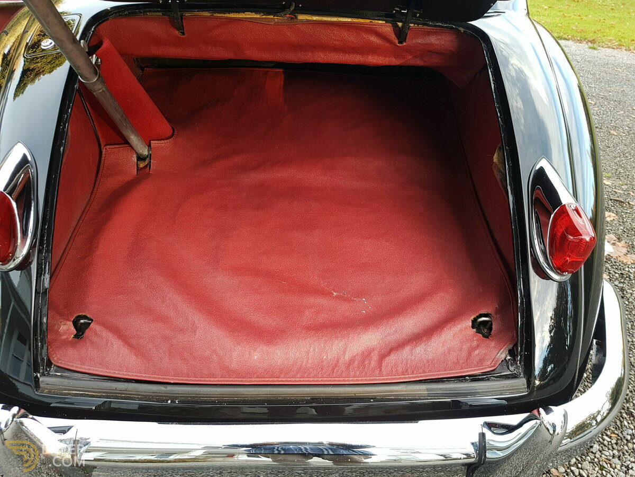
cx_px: 318
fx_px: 477
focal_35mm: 26
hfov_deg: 67.3
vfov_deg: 53.1
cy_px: 238
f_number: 1.7
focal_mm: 4.2
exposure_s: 1/50
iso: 40
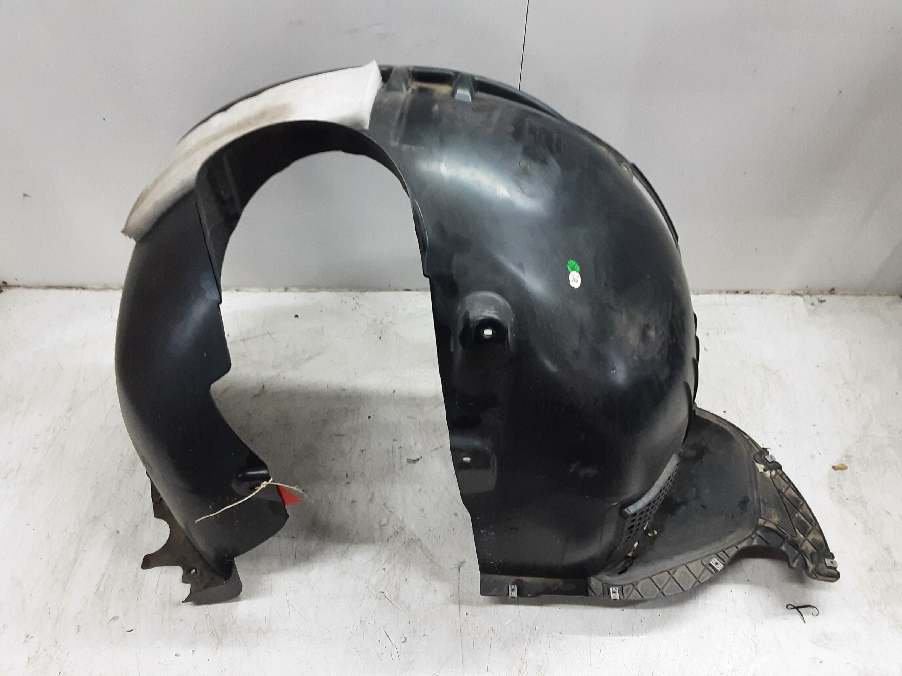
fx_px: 704
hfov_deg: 65.3
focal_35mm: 27
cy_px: 338
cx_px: 451
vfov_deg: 51.4
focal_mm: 2.91
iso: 125
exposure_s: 1/25
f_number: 1.9
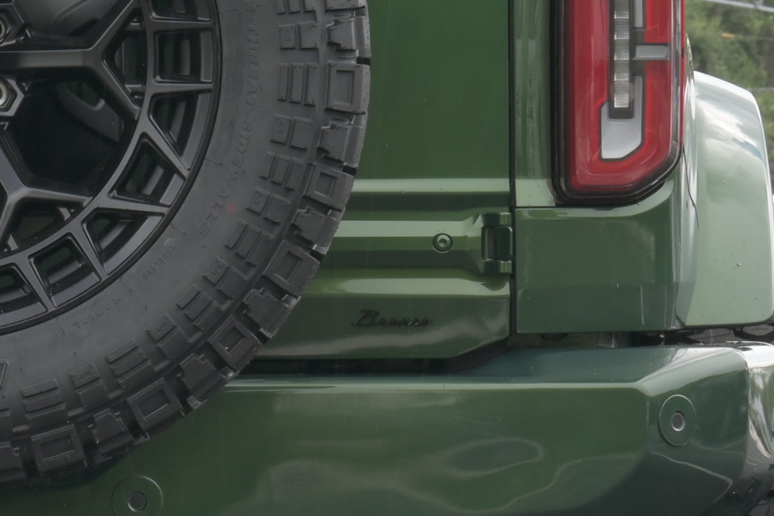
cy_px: 195
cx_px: -80
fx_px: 10969
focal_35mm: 510
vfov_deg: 2.7
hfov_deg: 4.0
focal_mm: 77
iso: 100
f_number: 13
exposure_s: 1/15
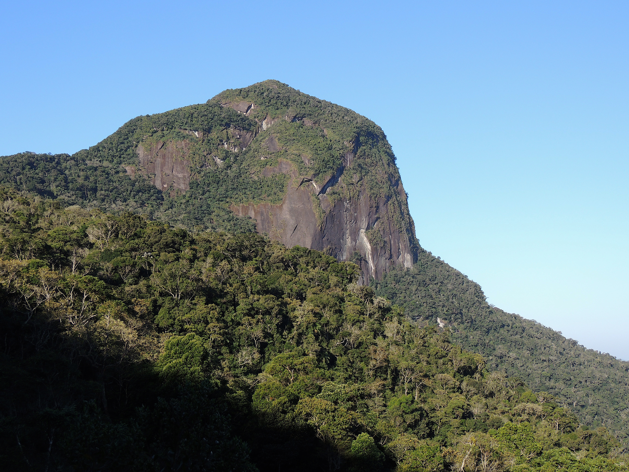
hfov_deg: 38.2
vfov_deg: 29.1
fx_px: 909
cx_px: 314
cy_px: 236
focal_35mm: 50
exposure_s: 1/500
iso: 100
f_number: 3.6
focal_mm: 8.9
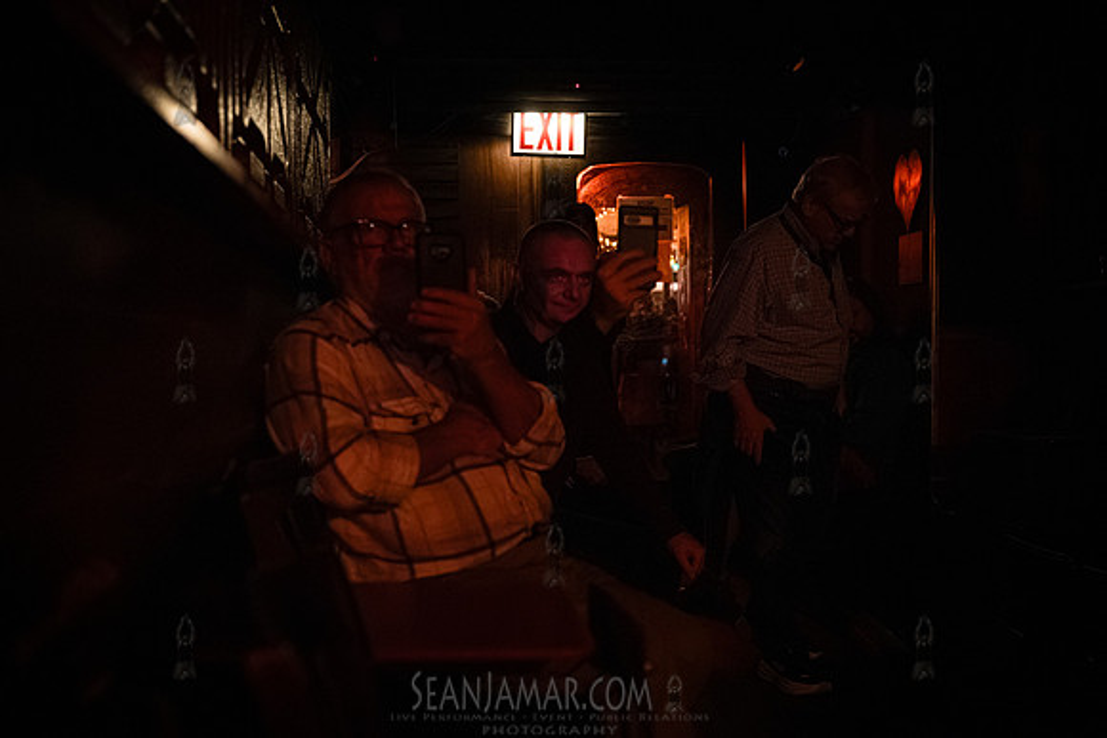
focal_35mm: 41
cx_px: 554
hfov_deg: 47.4
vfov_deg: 32.6
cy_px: 369
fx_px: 1261
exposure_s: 1/125
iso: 16000
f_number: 2.8
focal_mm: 41
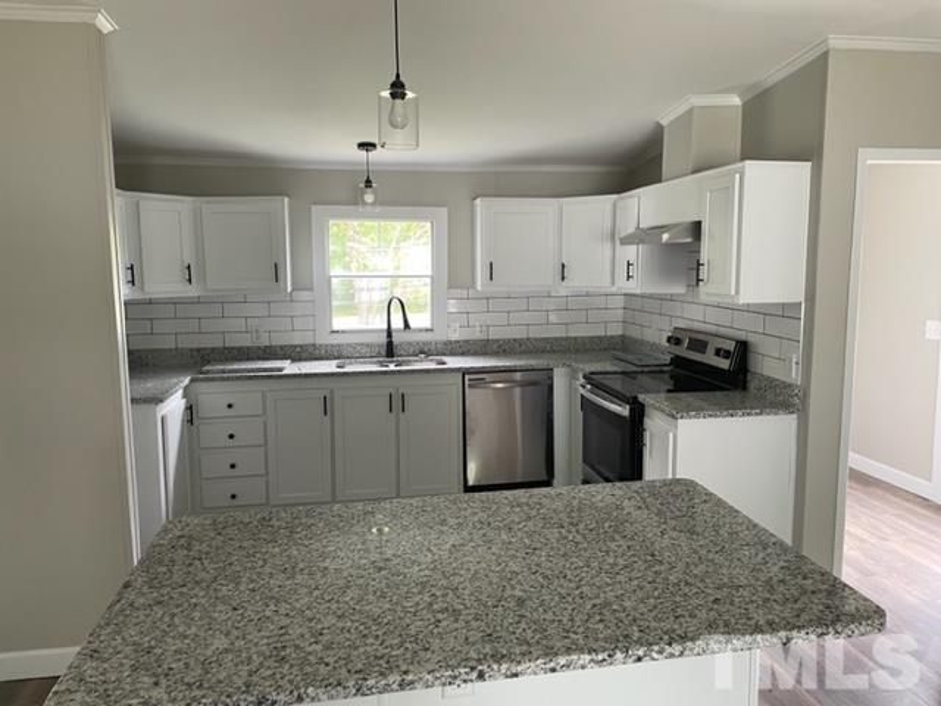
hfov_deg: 67.3
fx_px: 707
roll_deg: +0.6
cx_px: 470
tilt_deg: -6.7
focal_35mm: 26
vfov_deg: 53.1
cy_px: 353
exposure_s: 1/84
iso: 125
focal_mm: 4.2
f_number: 1.6
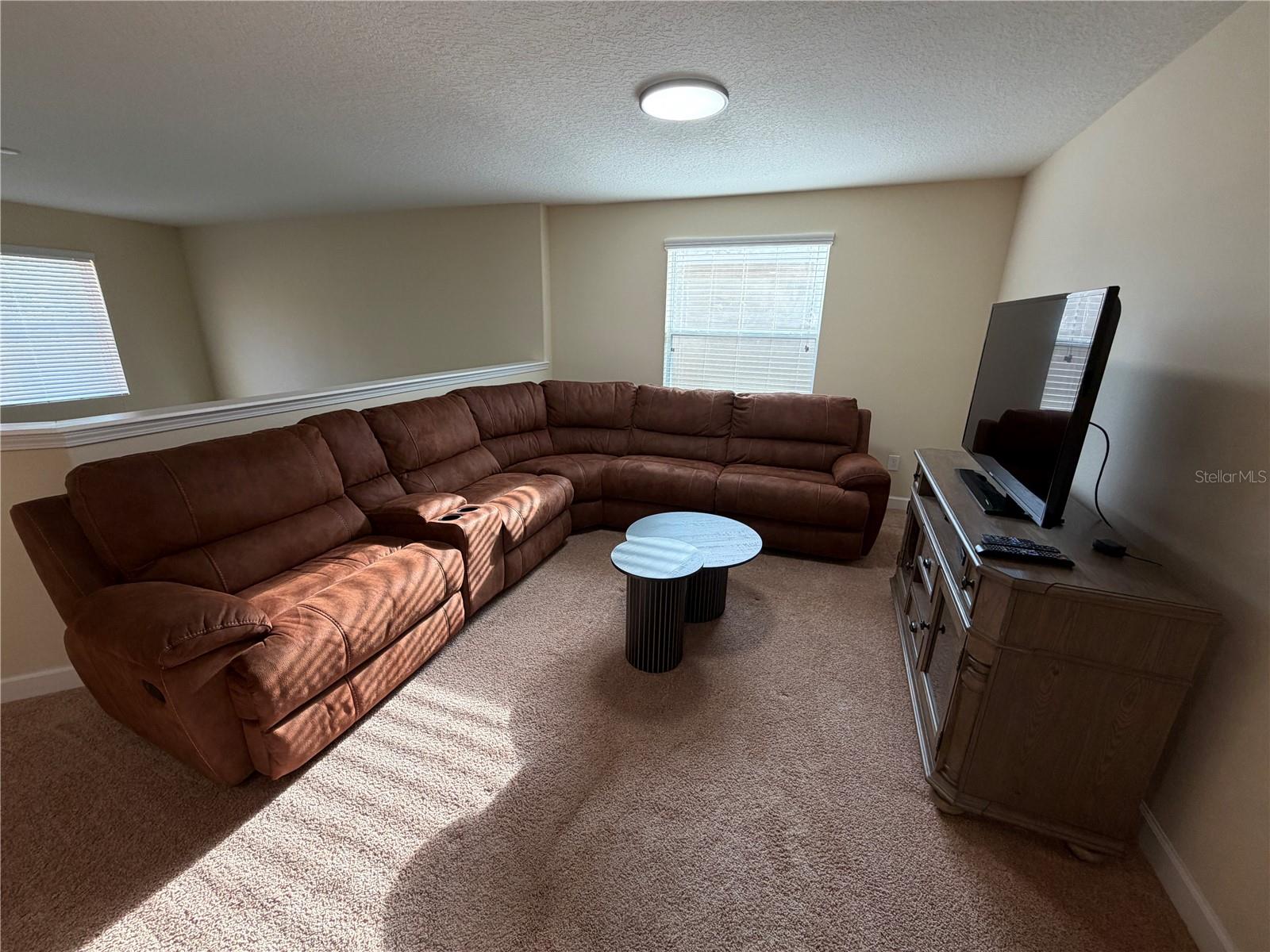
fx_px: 514
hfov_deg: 102.1
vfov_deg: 85.7
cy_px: 476
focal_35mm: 14
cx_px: 635
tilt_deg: -17.1
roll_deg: -1.0
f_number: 2.2
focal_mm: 2.22
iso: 100
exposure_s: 1/120
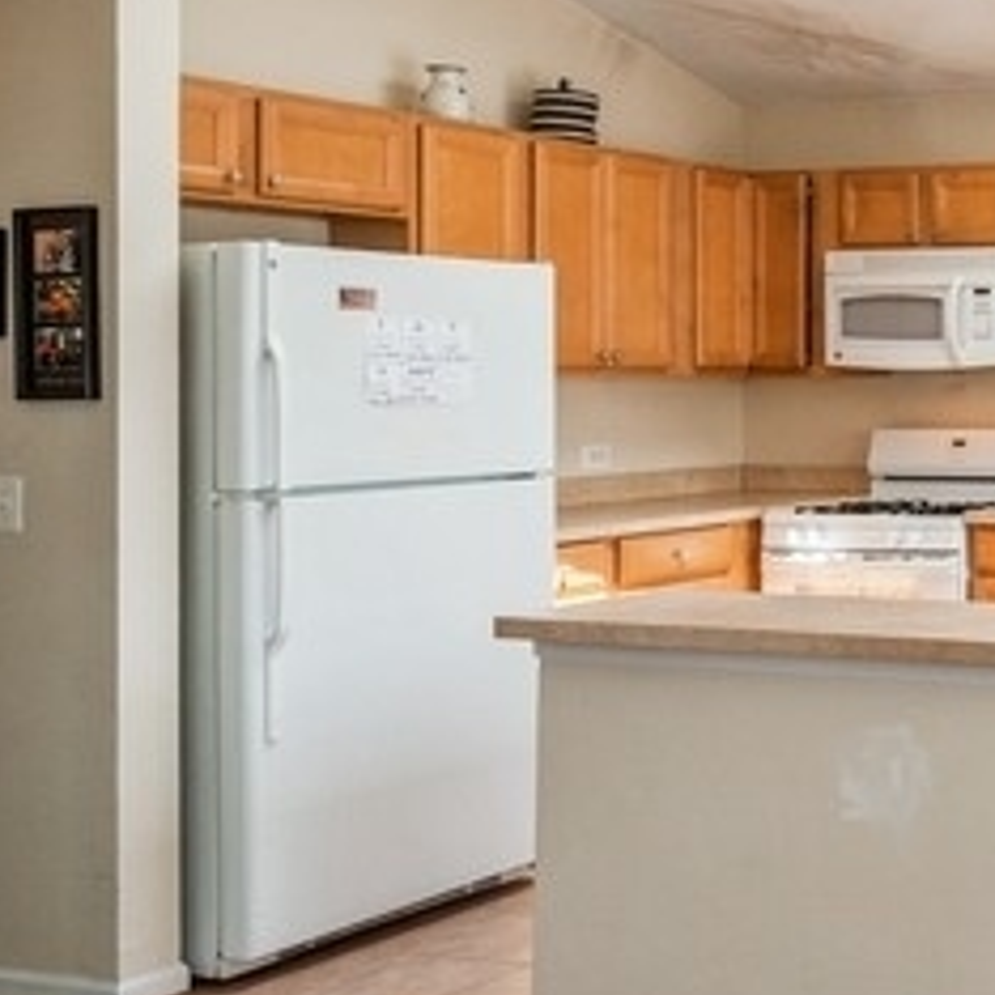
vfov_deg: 34.4
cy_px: 357
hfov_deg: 25.4
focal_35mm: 49
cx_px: 1518
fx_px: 1593
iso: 200
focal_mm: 15
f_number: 8
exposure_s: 1/30
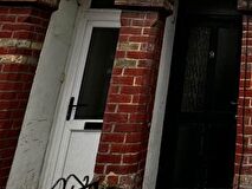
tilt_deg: +20.6
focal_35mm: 46
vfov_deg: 28.0
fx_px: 335
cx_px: 280
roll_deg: -1.3
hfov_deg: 35.1
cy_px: -31
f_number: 2.2
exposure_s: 1/375
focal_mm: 2.22
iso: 40
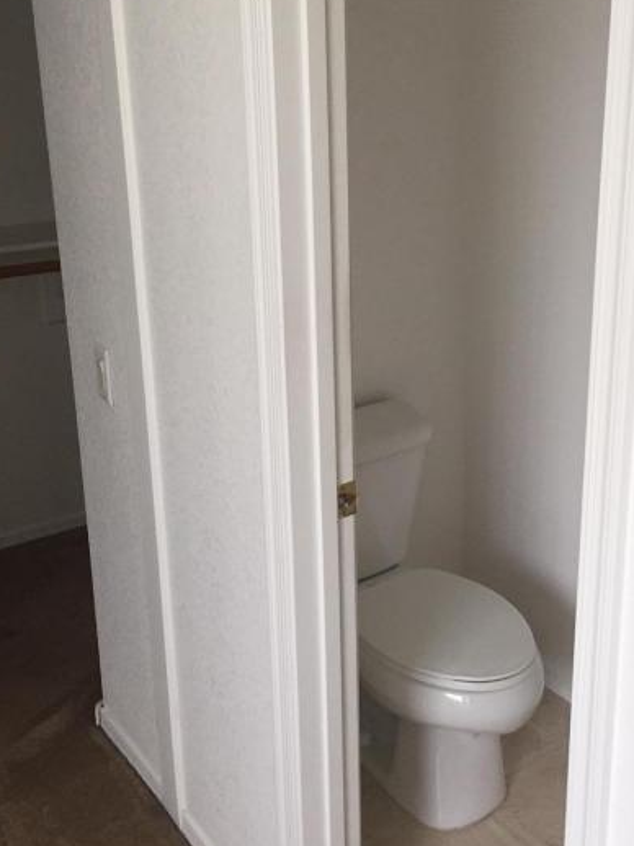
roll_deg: -0.9
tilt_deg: -18.6
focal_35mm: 43
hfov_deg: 33.4
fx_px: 1051
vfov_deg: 43.8
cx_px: 402
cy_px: 367
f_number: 2.2
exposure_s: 1/30
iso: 50
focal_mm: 4.15
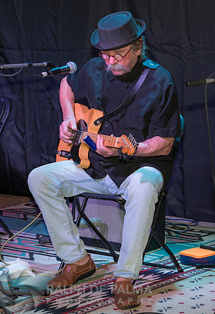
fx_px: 1033
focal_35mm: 117
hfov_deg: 11.9
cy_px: 155
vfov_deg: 17.3
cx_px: 134
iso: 1000
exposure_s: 1/160
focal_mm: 62
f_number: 5
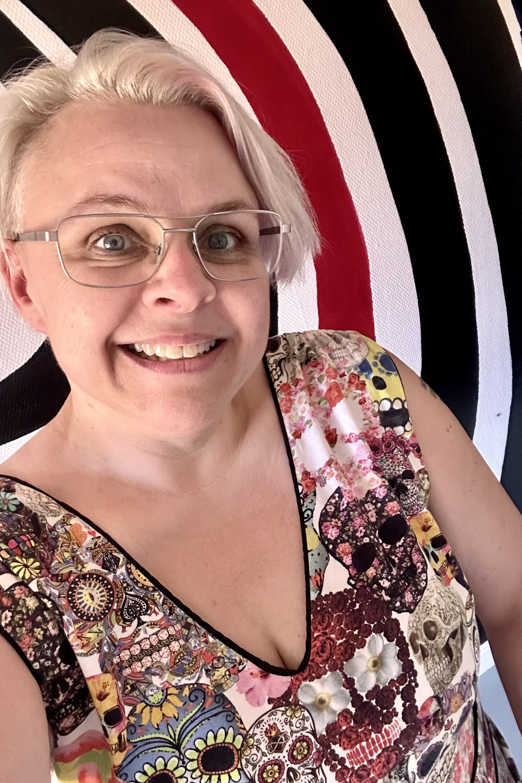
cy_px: 385
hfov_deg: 41.1
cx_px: 237
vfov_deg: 58.7
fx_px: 696
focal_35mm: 32
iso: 160
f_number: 1.9
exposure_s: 1/60
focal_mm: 2.69
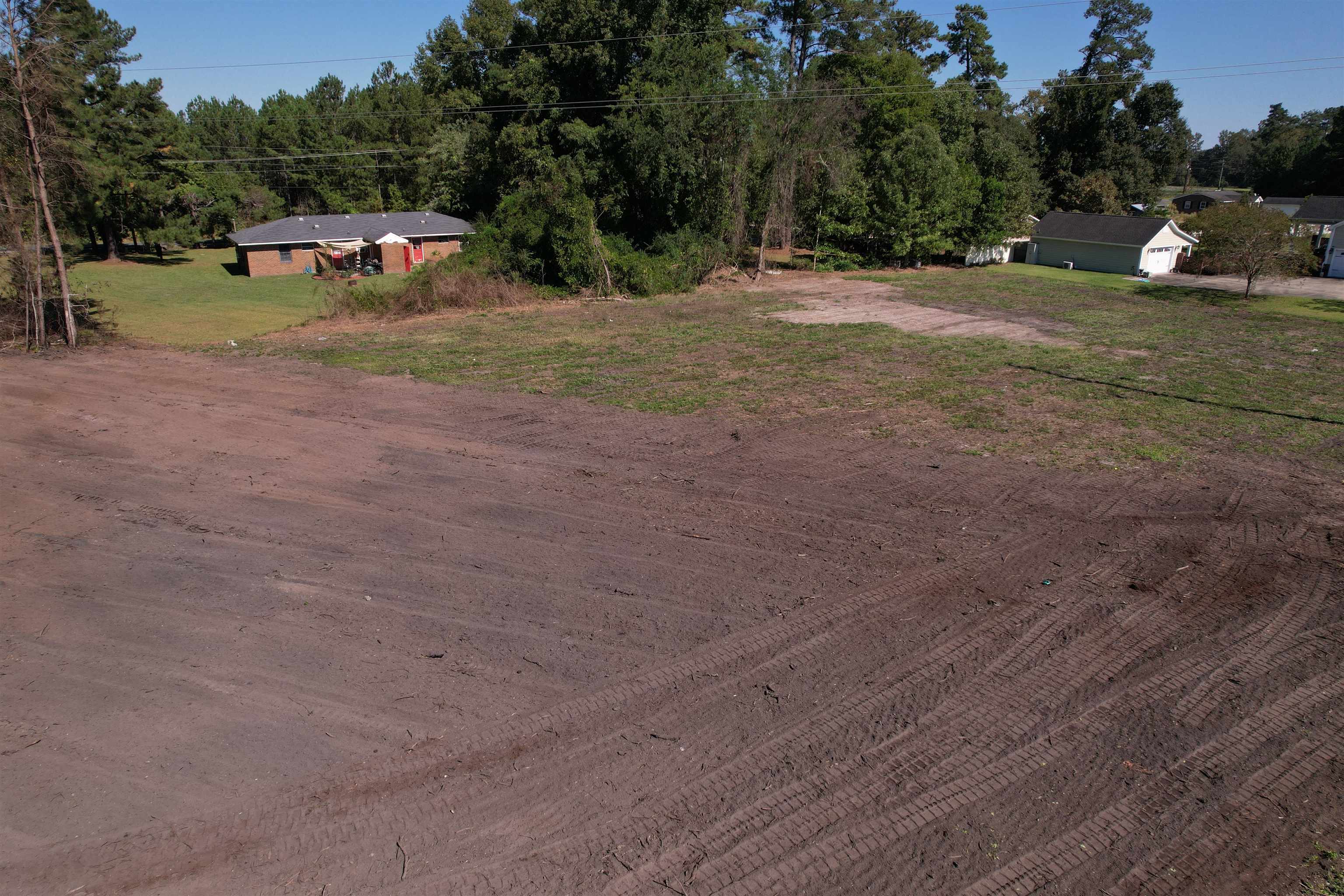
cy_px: 448
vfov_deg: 57.2
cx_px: 672
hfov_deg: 78.6
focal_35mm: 22
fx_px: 821
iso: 100
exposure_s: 1/2000
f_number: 2.8
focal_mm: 8.38
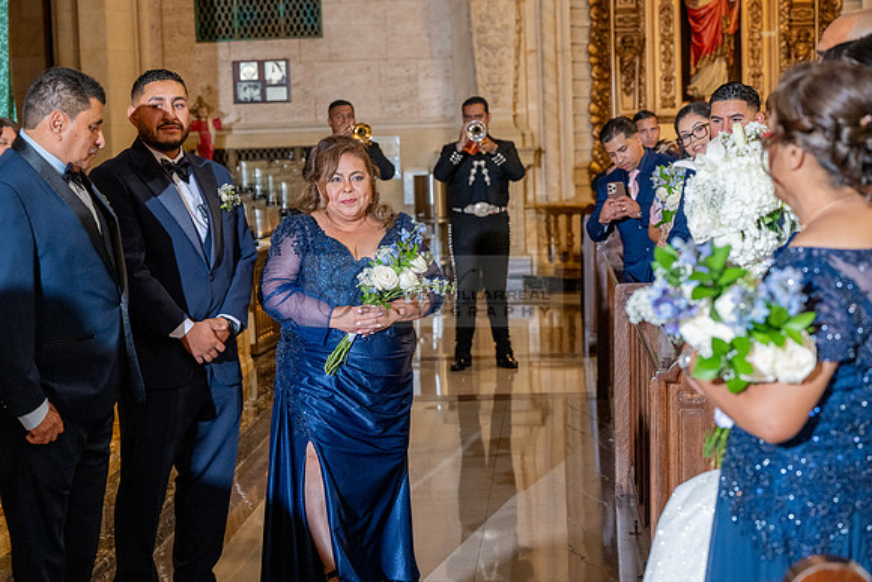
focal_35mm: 70
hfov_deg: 28.8
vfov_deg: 19.5
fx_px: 1696
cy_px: 291
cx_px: 436
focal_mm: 70
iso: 2000
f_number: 4.5
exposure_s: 1/200
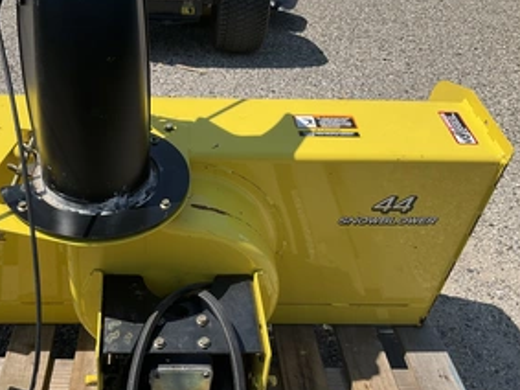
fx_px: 616
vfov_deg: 34.7
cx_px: 165
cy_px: 265
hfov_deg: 45.0
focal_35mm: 41
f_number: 1.8
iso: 25
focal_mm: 3
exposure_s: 1/1577
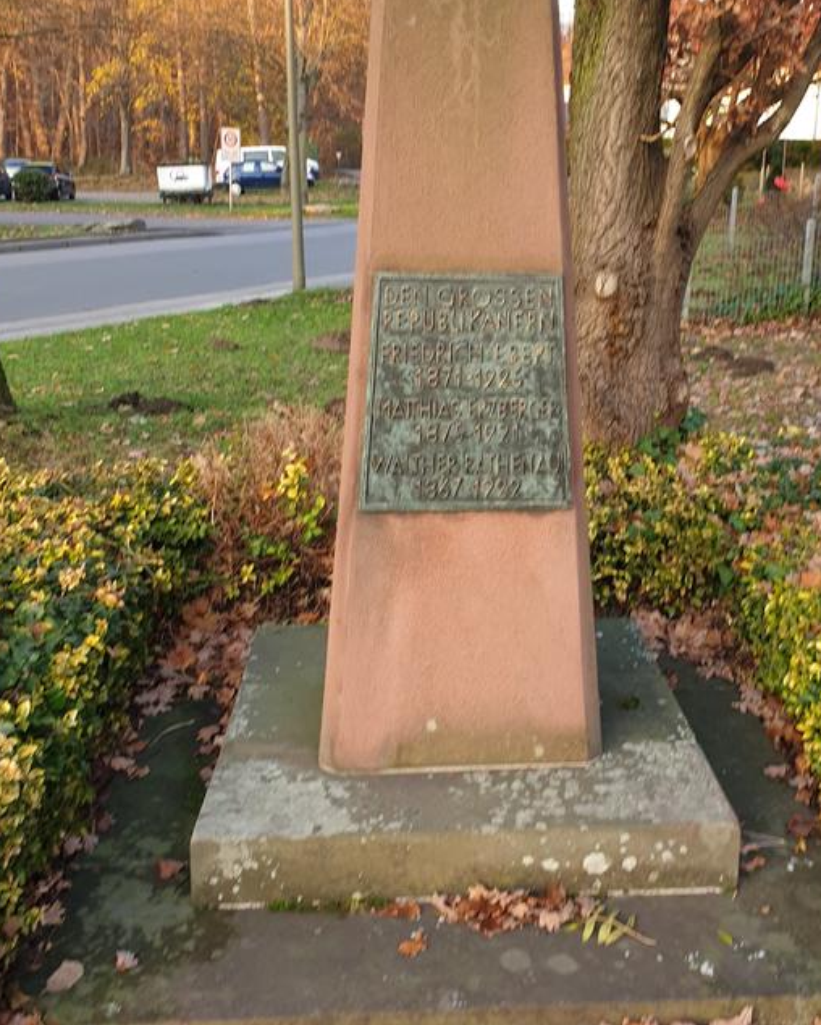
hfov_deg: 41.1
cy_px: 409
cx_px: 476
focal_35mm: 36
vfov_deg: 49.9
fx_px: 1092
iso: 80
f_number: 2.4
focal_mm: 4.3
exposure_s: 1/100
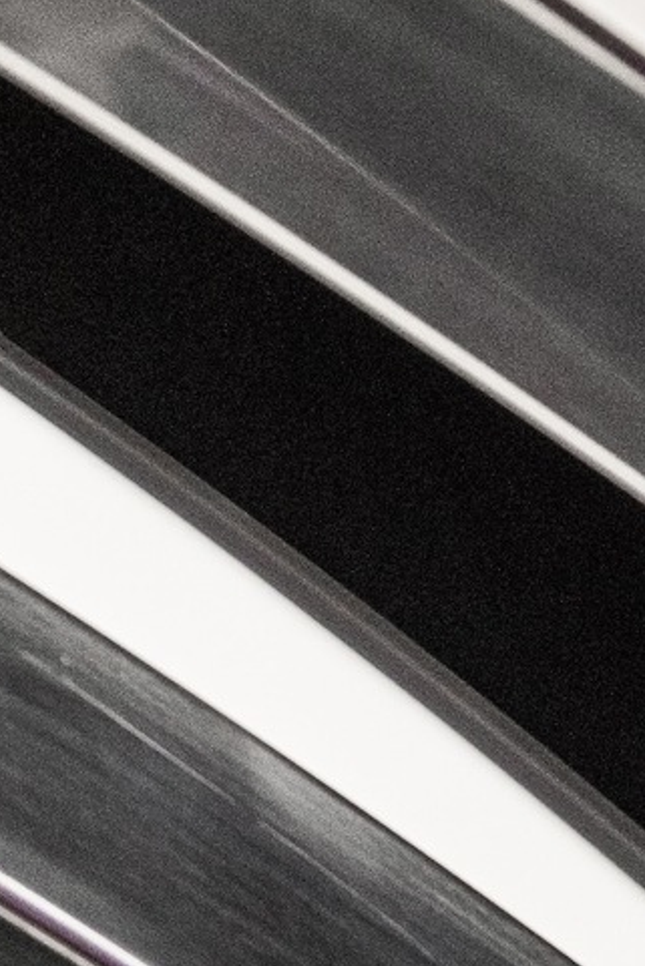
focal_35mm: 299
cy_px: 2288
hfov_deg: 4.4
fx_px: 8029
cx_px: 1885
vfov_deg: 6.6
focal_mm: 48
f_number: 5.6
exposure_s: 1/500
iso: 1000
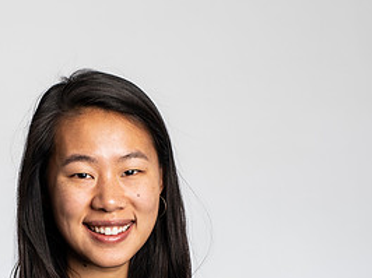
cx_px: 79
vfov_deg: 12.6
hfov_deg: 16.9
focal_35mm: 116
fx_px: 1245
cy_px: 271
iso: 80
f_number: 5.6
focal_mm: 50
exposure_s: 1/200
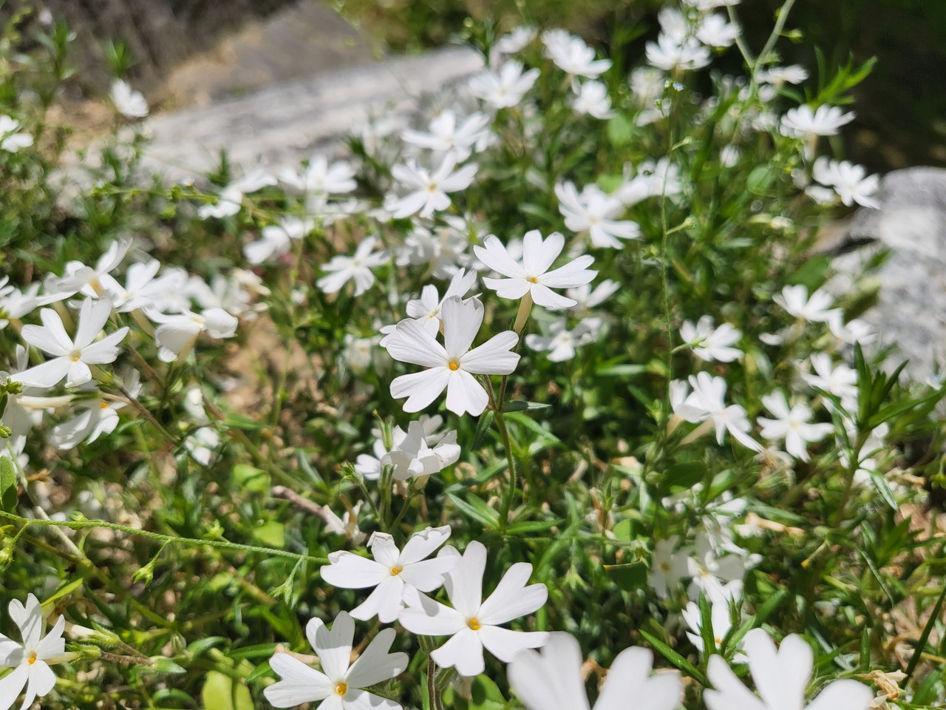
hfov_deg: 67.3
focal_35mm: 26
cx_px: 473
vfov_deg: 53.1
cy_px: 355
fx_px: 711
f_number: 1.8
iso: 50
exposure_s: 1/4517
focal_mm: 4.25
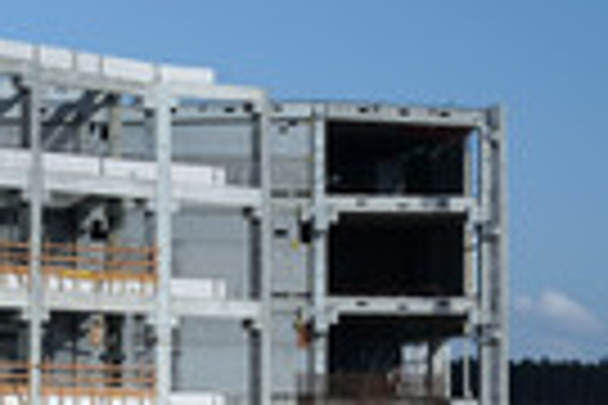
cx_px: -290
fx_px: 3833
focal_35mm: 227
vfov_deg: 6.1
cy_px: 261
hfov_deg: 8.9
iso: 250
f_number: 9
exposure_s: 1/320
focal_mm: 68
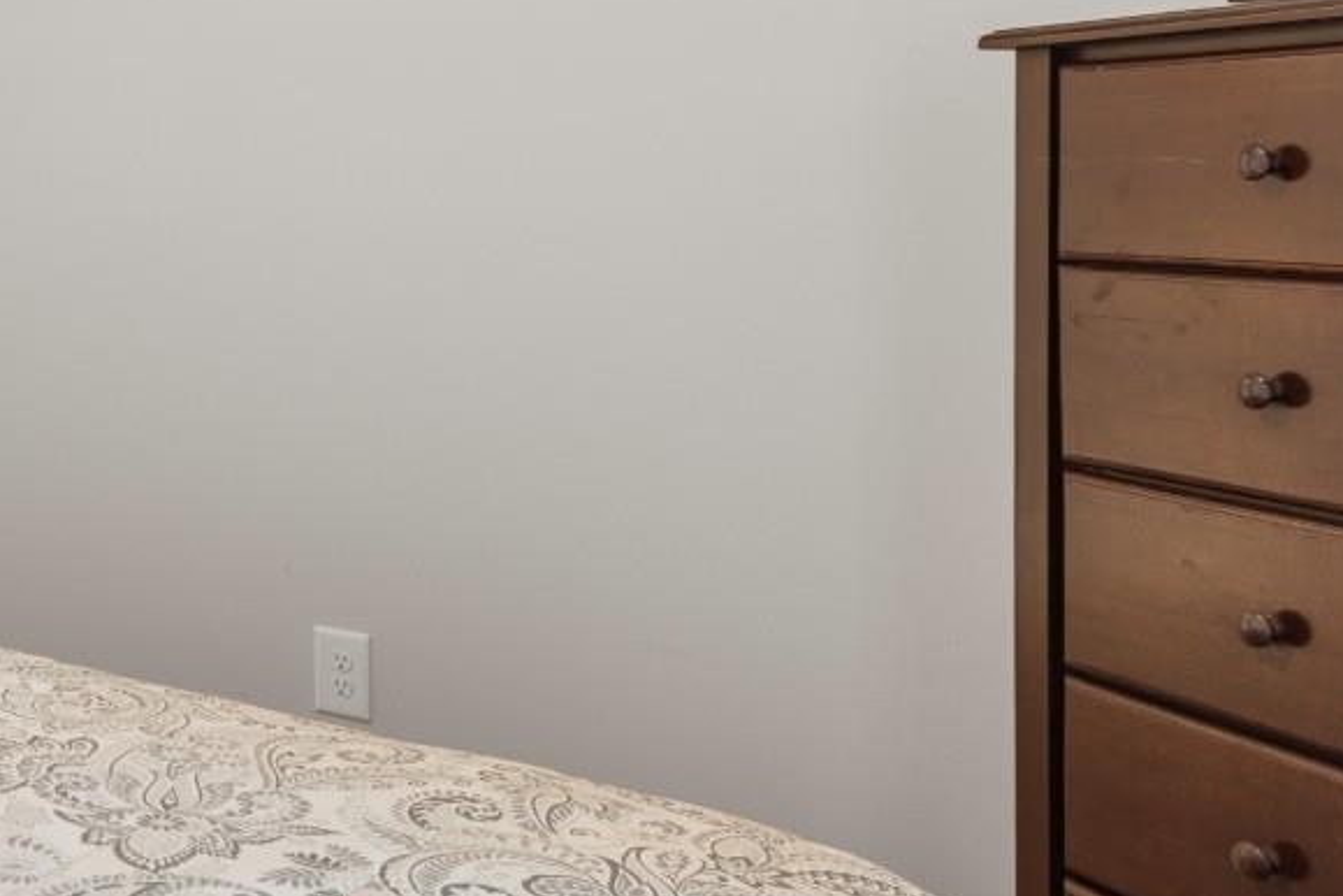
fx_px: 1567
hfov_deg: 35.3
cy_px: 197
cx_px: -313
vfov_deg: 31.2
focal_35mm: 42
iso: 100
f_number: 4.5
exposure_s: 1/2
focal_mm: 10
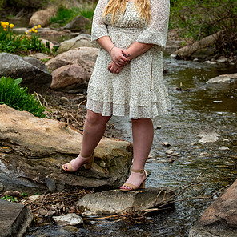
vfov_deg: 17.9
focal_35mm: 97
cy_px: 80
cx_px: 119
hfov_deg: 17.9
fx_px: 751
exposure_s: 1/400
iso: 250
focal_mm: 50
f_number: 4
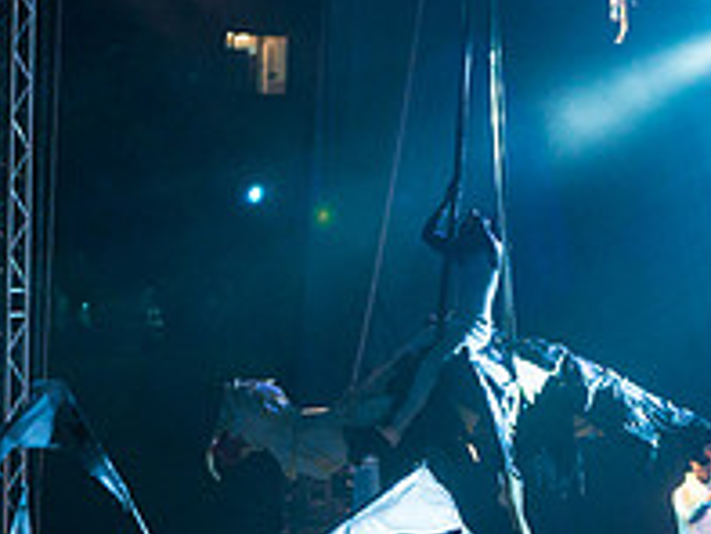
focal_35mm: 382
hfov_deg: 5.2
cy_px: 162
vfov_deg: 3.9
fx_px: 7851
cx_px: 552
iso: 5000
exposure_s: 1/200
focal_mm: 135
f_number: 5.6
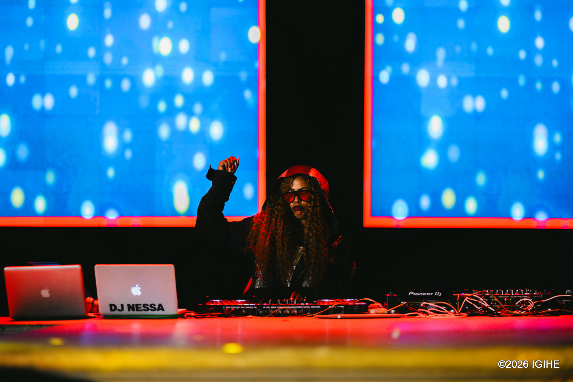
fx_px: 1428
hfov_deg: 22.7
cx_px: 286
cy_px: 200
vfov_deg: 15.2
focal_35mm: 90
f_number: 1.8
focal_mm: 85
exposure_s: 1/160
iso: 800
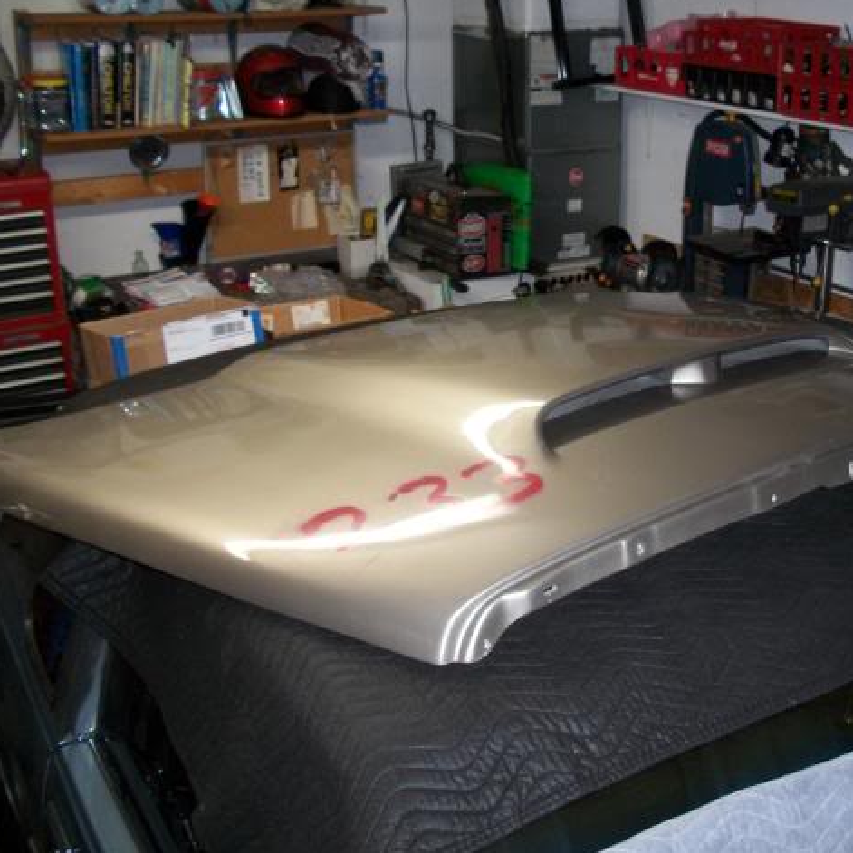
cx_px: 540
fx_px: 1171
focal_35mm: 42
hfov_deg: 39.7
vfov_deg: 40.0
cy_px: 422
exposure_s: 1/30
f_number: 3.1
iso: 160
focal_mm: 6.3
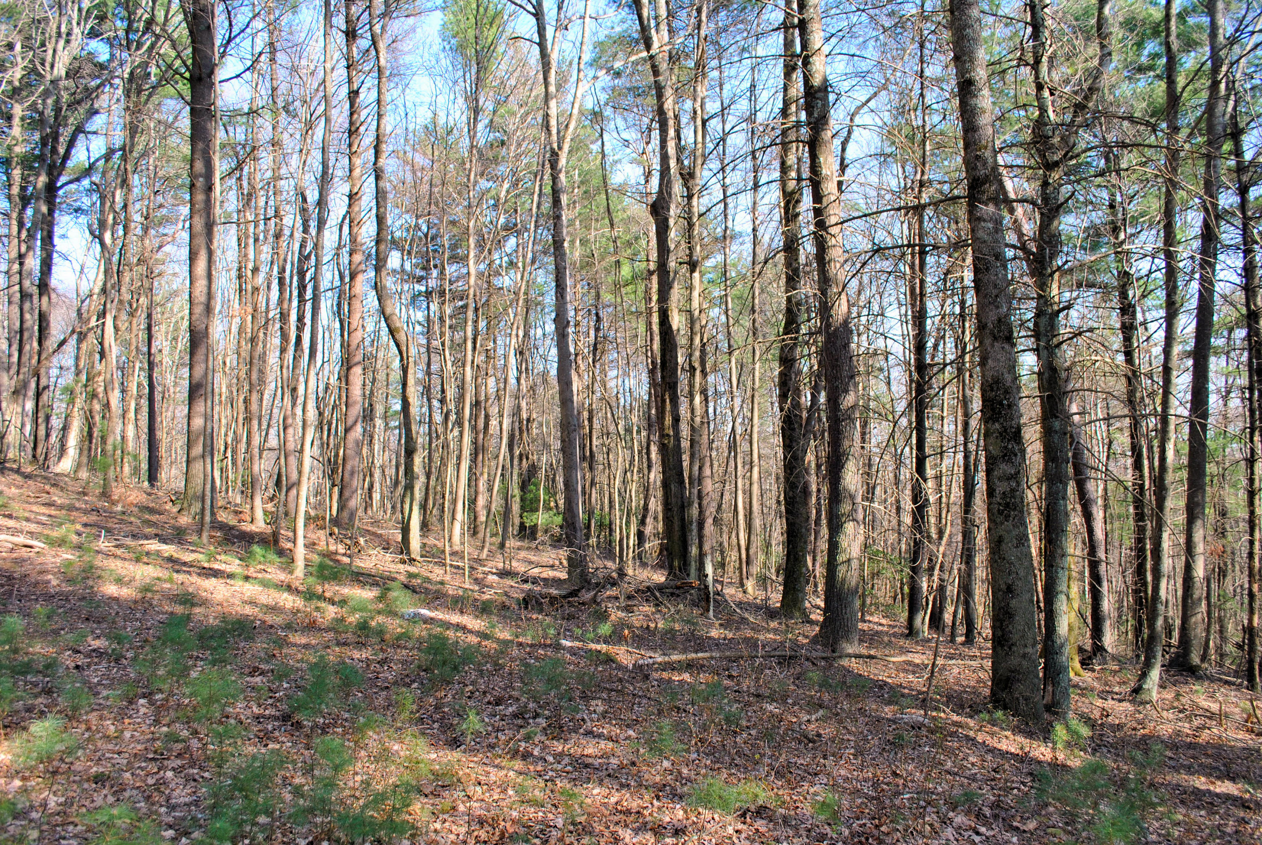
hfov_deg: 67.3
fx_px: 948
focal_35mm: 27
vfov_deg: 48.0
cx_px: 631
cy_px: 422
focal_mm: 18
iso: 140
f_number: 5.6
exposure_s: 1/125
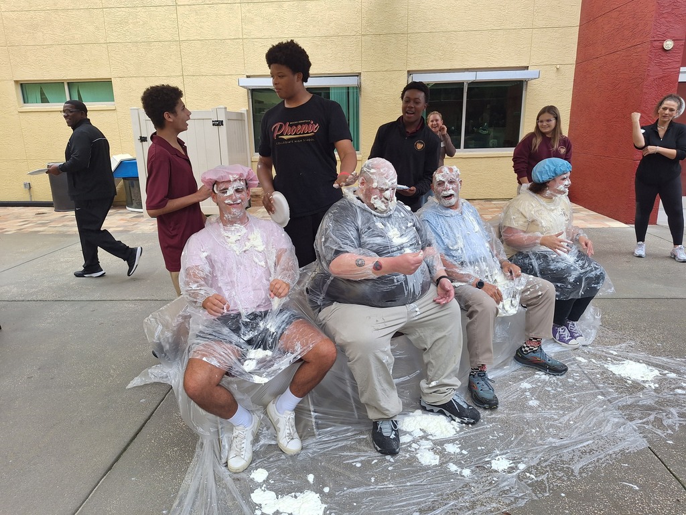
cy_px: 258
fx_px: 456
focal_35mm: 23
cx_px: 343
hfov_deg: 73.9
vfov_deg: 58.9
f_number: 1.8
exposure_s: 1/334
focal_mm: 5.54
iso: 40
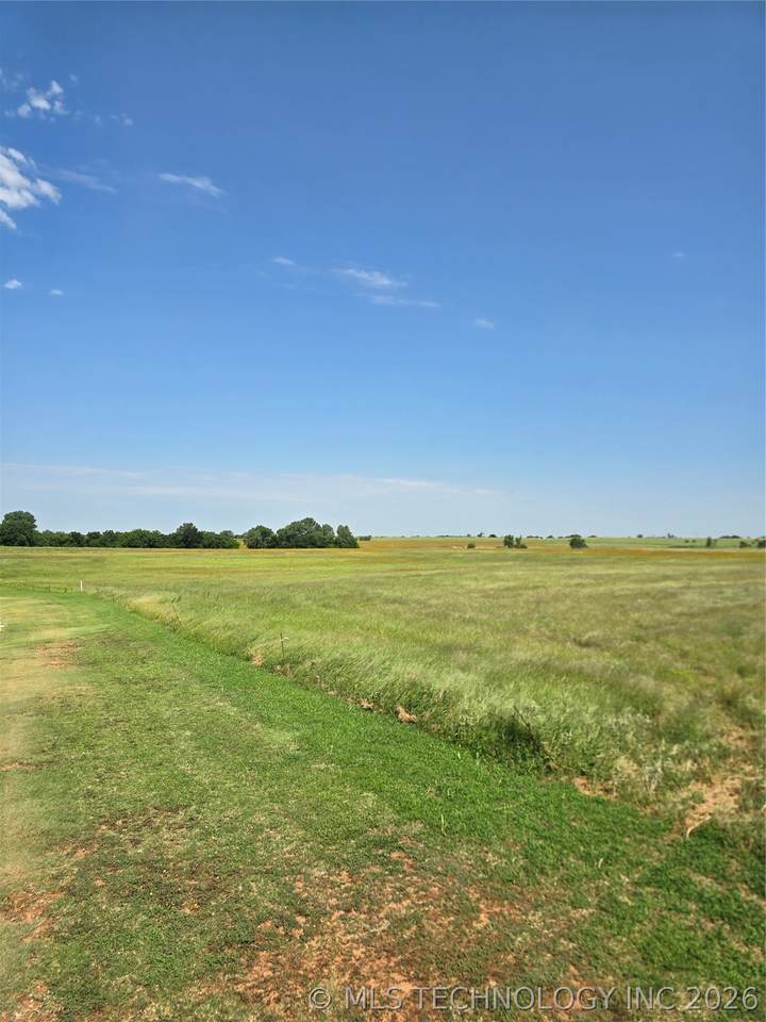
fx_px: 679
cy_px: 511
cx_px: 383
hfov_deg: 58.9
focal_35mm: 23
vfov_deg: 73.9
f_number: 1.7
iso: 12
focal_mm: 6.3
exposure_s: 1/1192
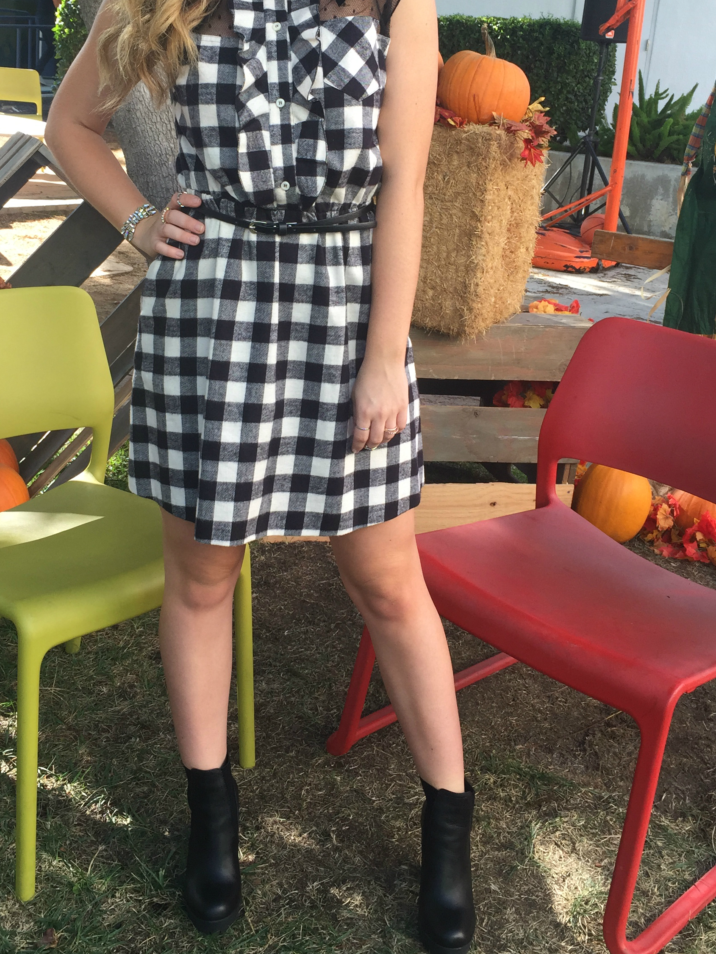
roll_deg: -5.7
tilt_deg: -14.1
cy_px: 364
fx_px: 1159
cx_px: 350
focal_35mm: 42
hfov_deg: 34.3
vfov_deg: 44.5
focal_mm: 4.15
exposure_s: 1/186
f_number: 2.2
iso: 32
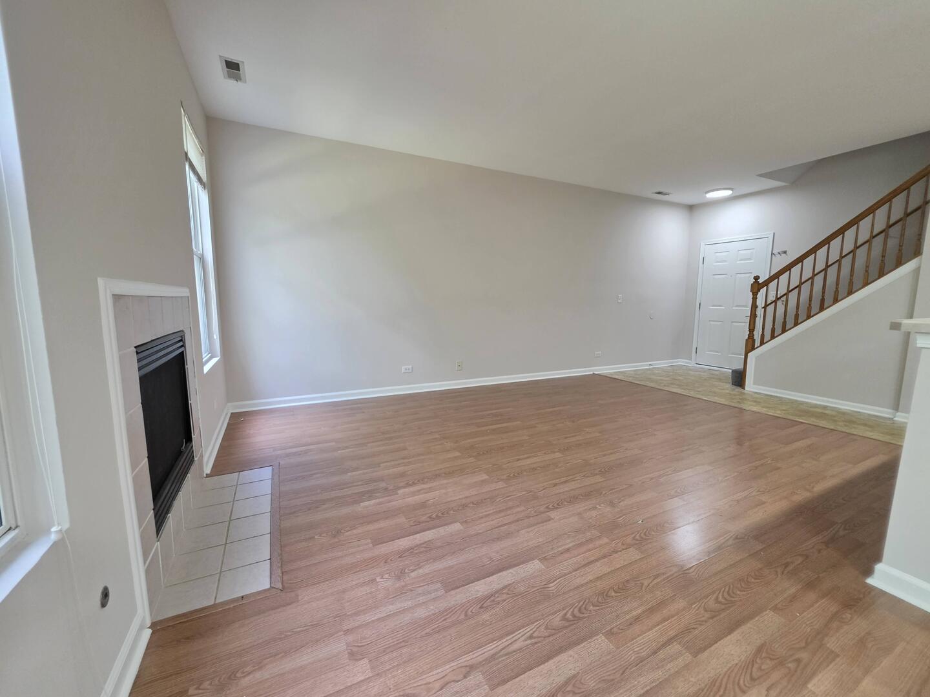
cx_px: 465
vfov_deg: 89.9
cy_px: 348
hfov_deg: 106.2
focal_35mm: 13
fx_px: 349
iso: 250
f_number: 1.9
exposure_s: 1/120
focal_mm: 2.2
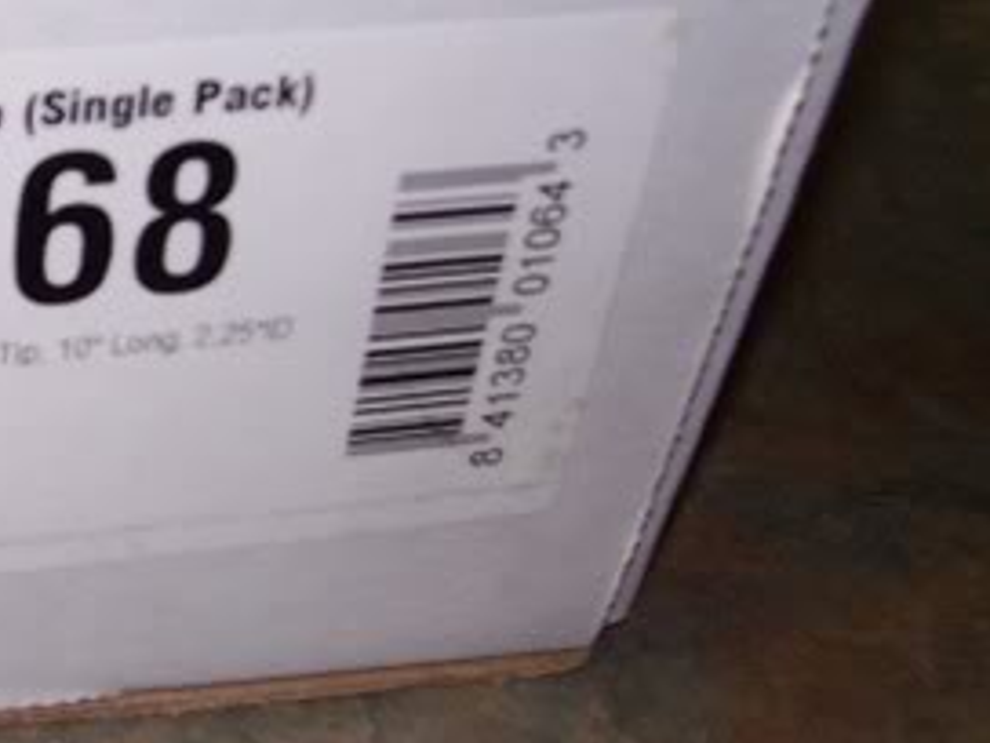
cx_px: -138
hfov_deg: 22.8
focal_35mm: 80
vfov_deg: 18.4
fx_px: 2288
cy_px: 280
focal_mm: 5.6
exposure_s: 1/60
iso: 125
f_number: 2.7
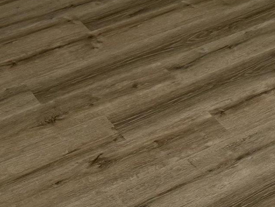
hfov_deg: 16.5
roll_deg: +2.5
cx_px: 278
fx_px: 930
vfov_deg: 10.8
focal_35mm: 117
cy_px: -294
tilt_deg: -10.3
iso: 160
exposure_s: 1/60
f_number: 1.78
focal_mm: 6.76
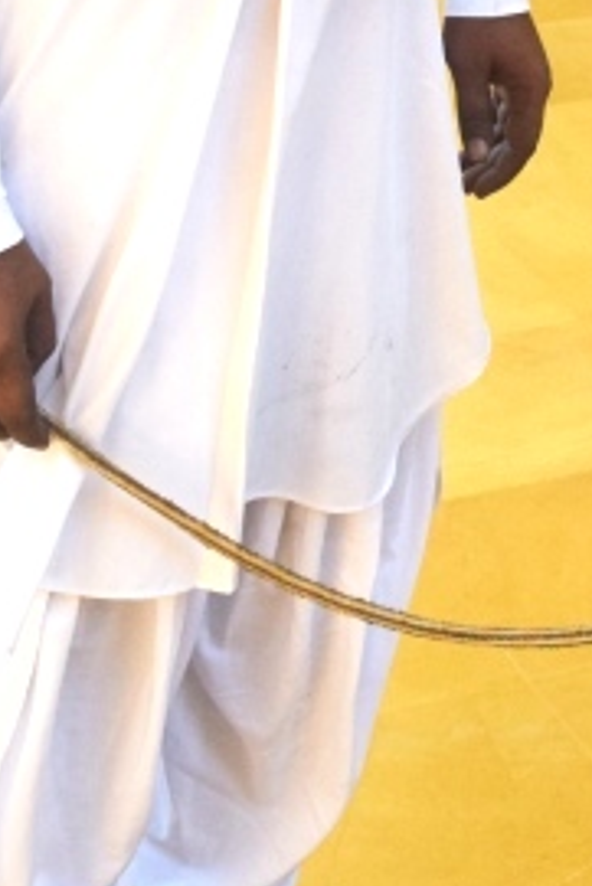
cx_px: 783
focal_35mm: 119
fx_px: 2929
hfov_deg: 11.2
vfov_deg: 16.8
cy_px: -39
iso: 800
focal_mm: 21
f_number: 4.5
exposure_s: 1/1250
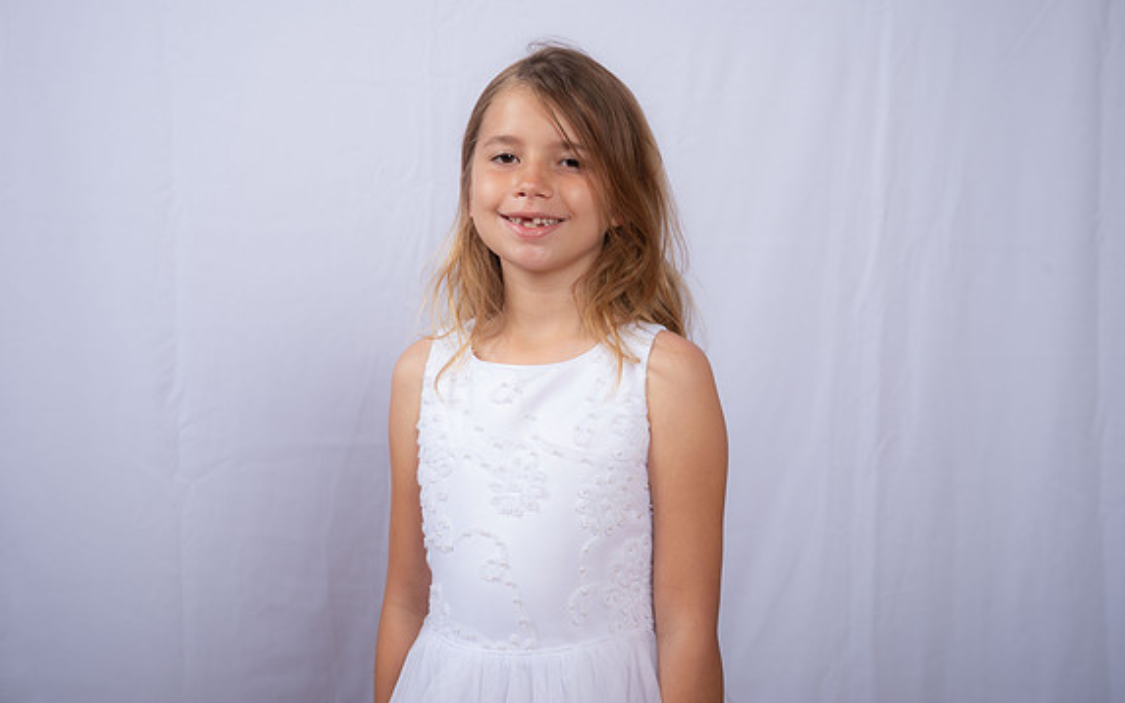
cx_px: 563
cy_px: 334
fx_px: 2085
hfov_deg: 30.2
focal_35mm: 68
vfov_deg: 19.1
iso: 250
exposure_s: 1/160
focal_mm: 66
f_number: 7.1
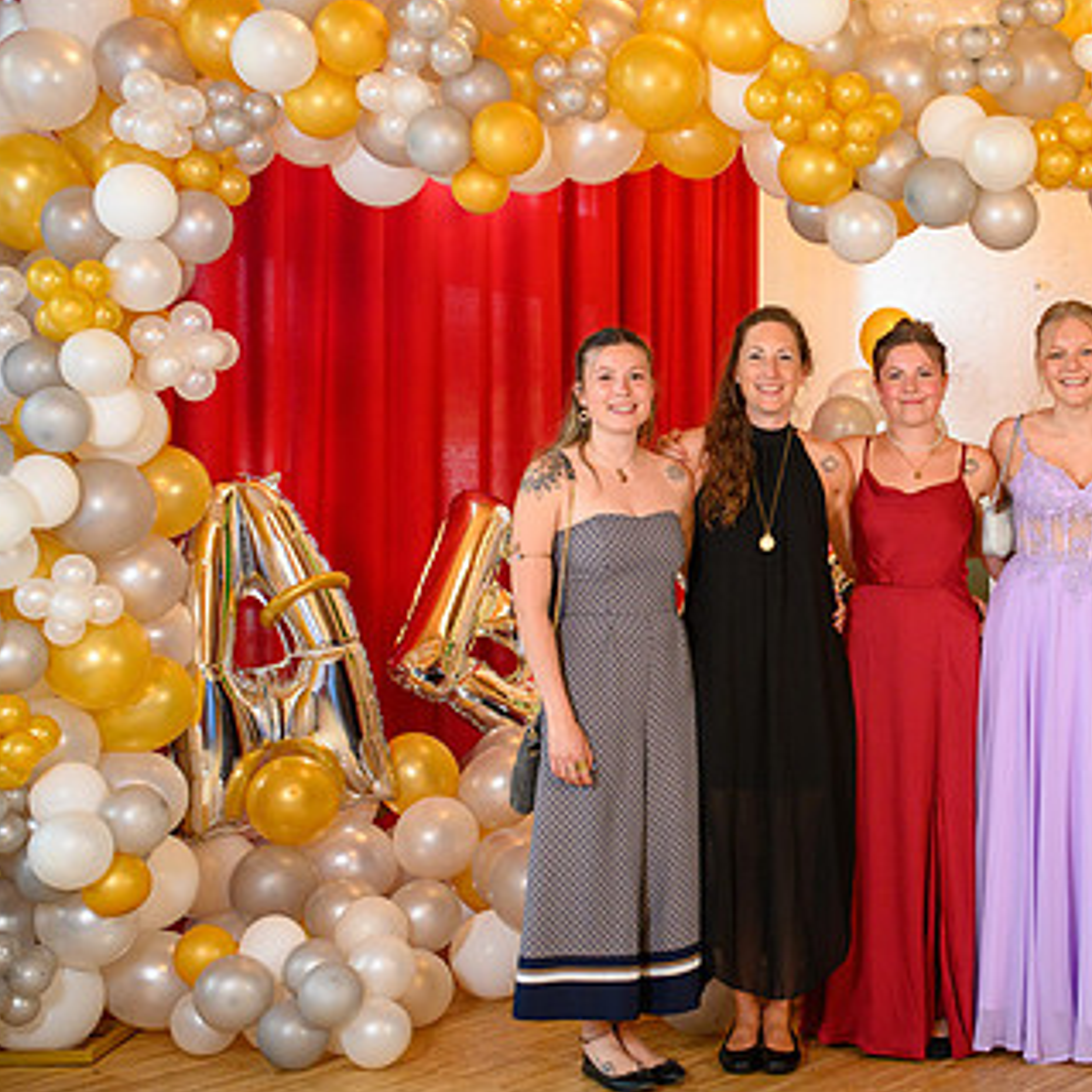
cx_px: 883
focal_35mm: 54
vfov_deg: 31.6
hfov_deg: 30.8
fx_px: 1927
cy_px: 527
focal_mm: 35
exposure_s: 1/100
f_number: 3.5
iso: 1250
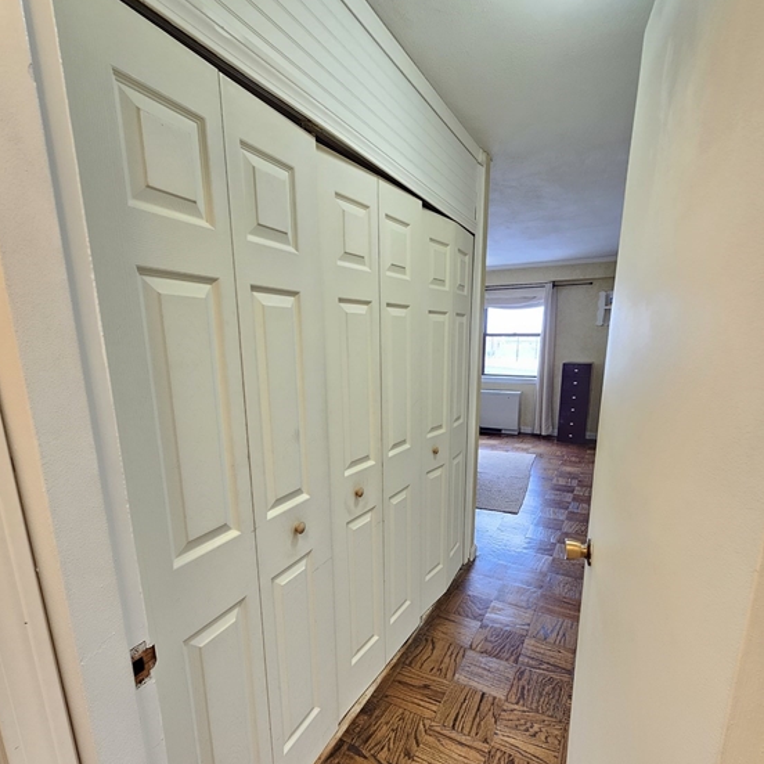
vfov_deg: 86.9
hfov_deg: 87.4
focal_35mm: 16
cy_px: 433
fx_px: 400
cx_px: 393
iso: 400
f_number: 2.2
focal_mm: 2.2
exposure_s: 1/40
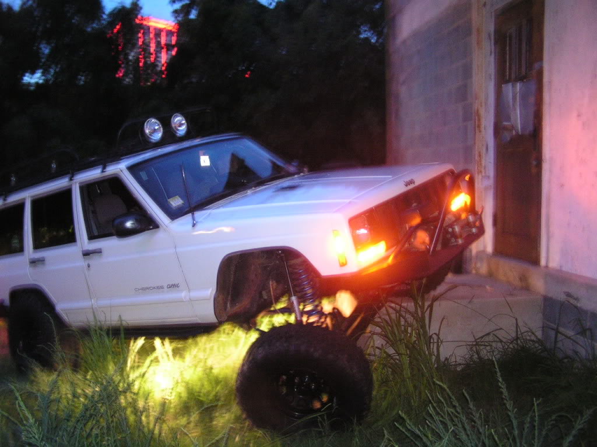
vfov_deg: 37.7
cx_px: 298
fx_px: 655
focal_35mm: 38
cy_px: 224
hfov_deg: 49.0
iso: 200
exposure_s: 1.3
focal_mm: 6.3
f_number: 2.8
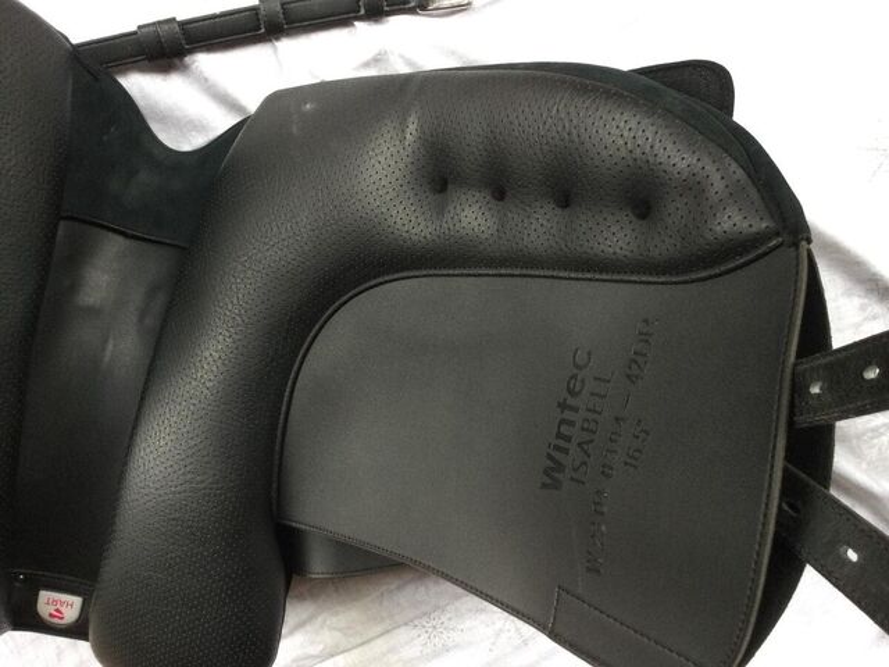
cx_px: 444
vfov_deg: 45.4
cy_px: 334
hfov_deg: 58.4
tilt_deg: -76.2
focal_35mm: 31
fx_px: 796
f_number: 2.4
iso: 100
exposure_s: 1/33
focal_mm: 3.3
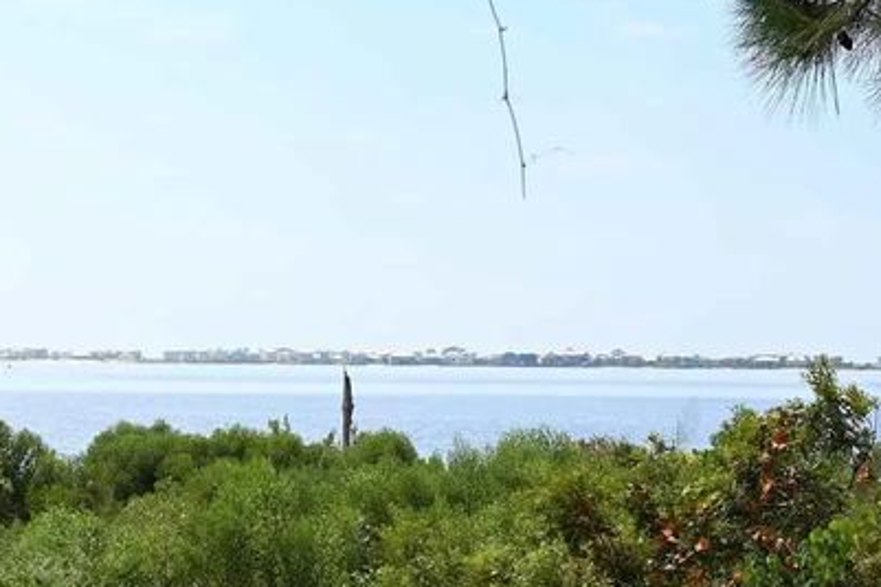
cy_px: 335
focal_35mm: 97
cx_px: -110
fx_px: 2373
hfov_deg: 20.0
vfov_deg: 14.1
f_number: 8
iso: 100
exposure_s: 1/500
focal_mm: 38
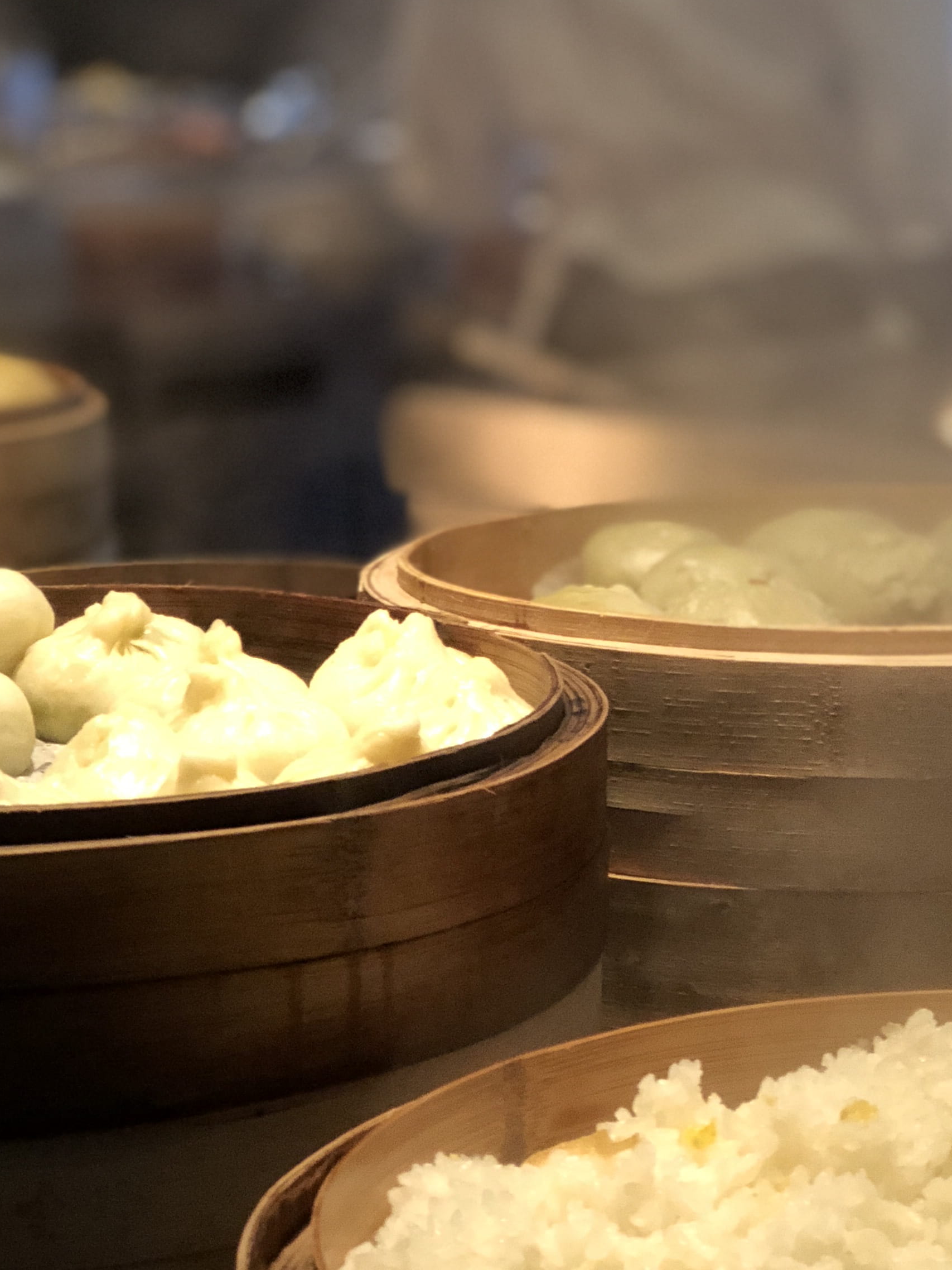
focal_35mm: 101
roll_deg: -0.2
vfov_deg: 19.3
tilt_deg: -7.9
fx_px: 3703
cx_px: 728
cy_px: 368
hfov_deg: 14.6
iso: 400
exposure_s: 1/33
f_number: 2.8
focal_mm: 6.6
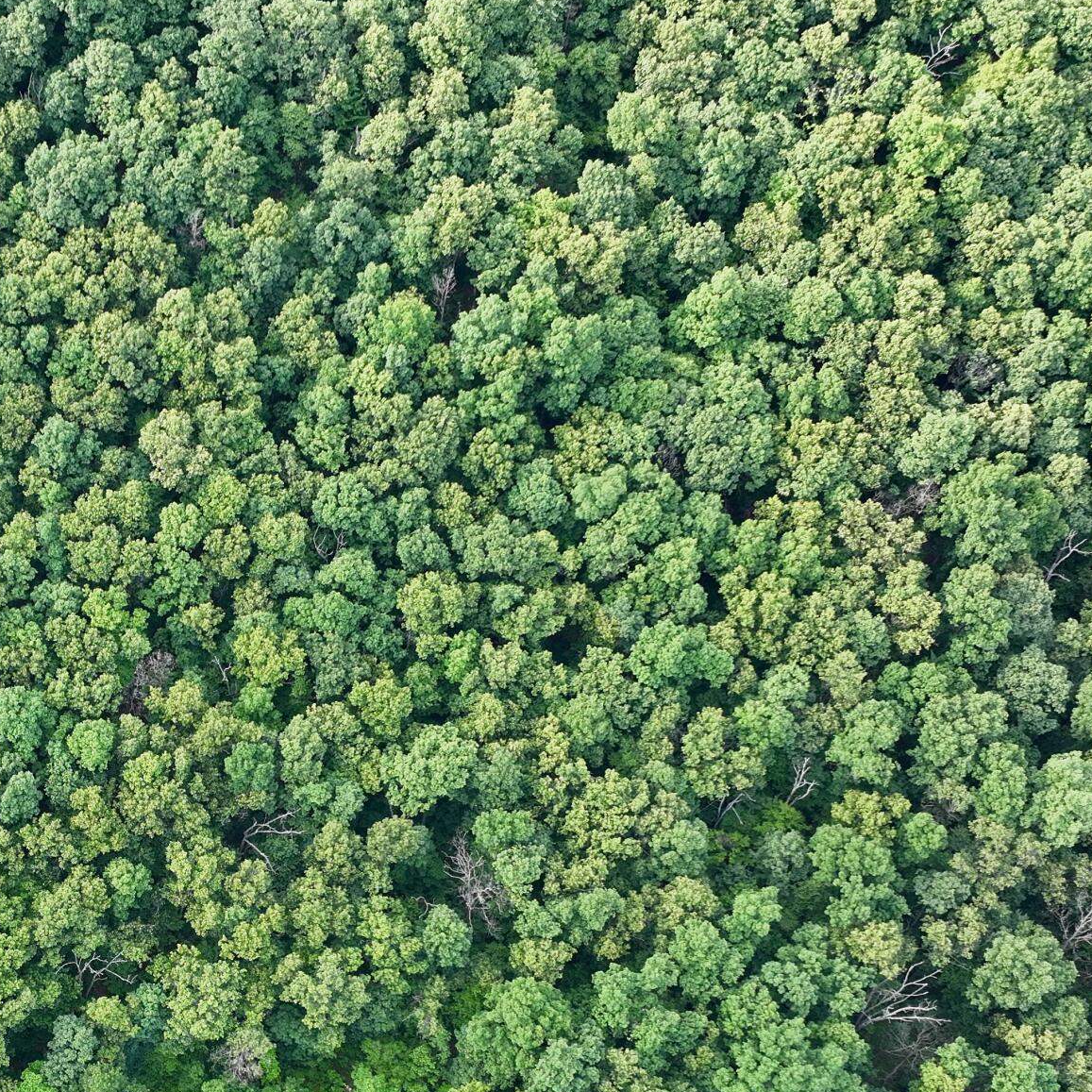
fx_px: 1963
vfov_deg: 30.2
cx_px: 88
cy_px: 905
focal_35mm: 55
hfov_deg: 29.7
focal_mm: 12.29
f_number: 2.8
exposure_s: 1/120
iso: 100
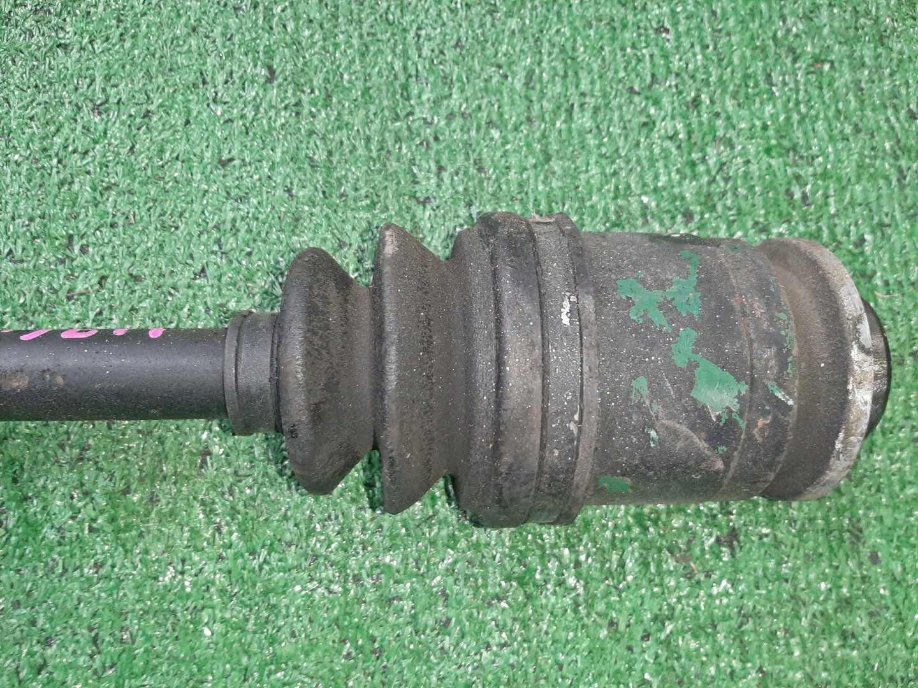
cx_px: 459
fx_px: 690
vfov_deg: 53.1
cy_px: 344
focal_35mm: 26
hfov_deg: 67.3
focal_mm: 3.93
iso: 200
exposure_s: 1/50
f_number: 1.7
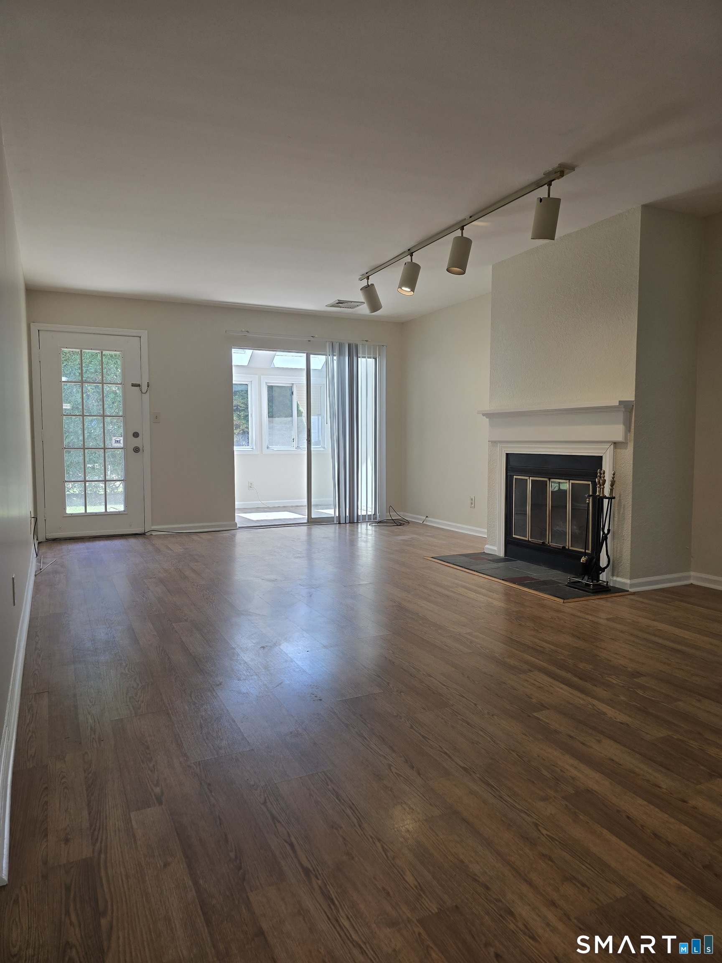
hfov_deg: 58.9
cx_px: 361
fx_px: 640
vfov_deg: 73.9
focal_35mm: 23
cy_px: 482
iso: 40
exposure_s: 1/120
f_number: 1.7
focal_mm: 6.3
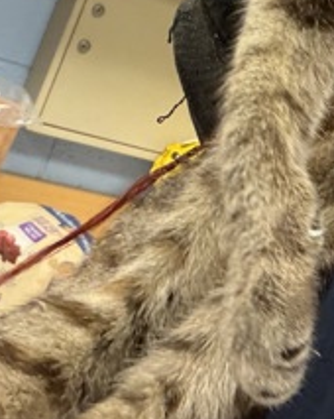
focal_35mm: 77
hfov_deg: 19.6
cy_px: -77
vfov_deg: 22.9
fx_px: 953
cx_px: 293
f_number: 1.9
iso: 160
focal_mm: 2.71
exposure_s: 1/41
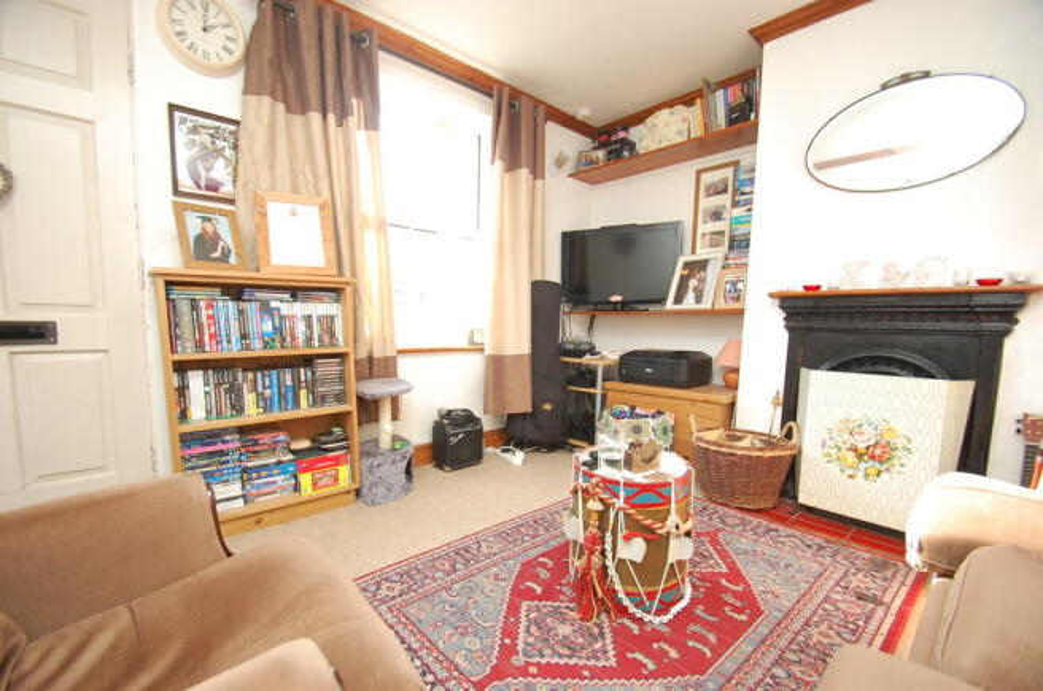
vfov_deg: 77.1
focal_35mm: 15
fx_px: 434
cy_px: 346
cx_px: 522
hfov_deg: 100.5
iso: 400
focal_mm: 10
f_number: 4
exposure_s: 1/60
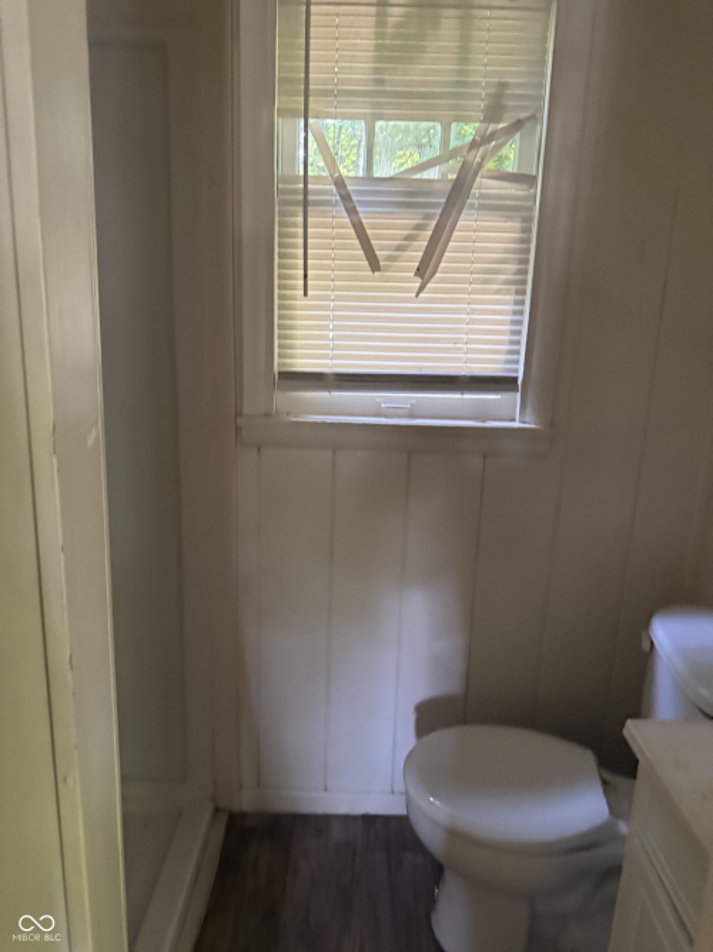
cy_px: 476
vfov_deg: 71.6
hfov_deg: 56.8
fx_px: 659
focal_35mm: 24
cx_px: 356
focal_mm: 6.76
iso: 1000
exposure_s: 1/40
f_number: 1.78
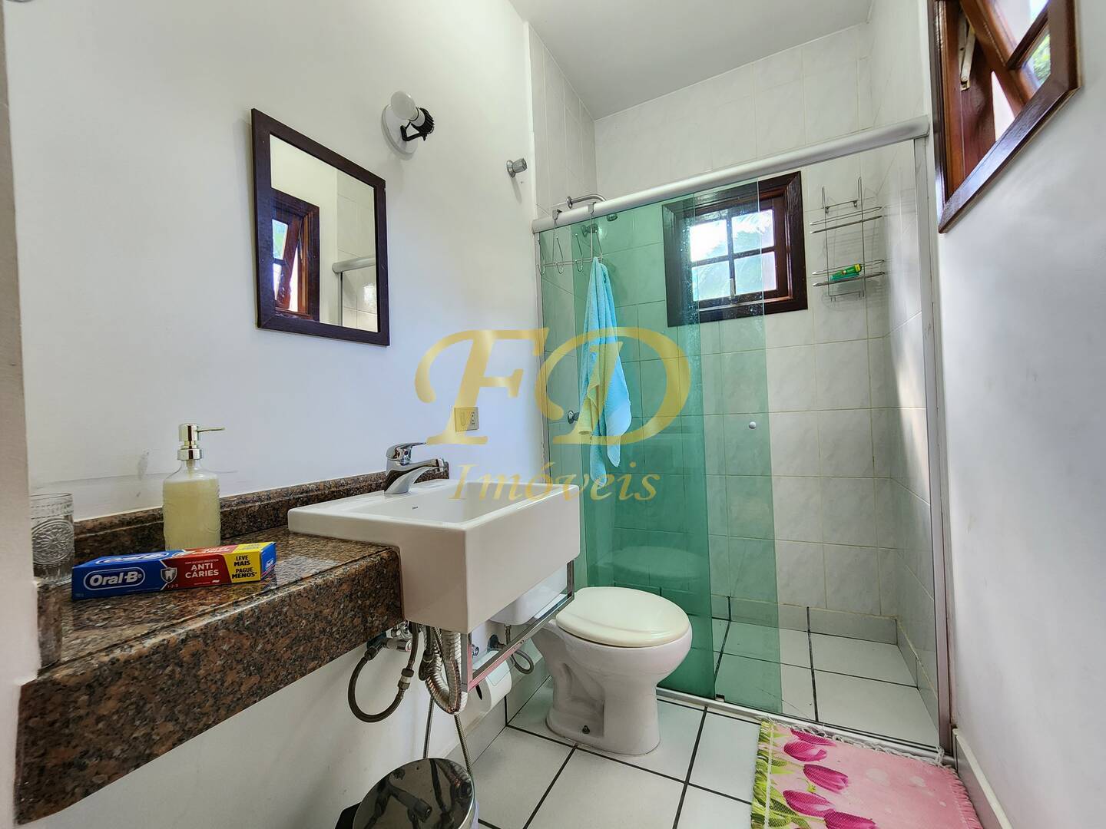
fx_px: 415
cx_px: 553
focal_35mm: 13
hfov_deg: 106.2
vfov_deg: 89.9
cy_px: 414
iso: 320
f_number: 2.2
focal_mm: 2.2
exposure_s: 1/30
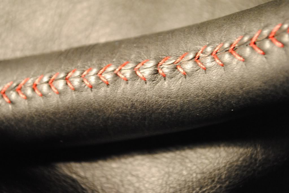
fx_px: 603
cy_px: 96
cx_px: 144
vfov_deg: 18.2
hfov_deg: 27.0
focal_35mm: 75
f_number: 5.6
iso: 1600
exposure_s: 1/6
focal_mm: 50
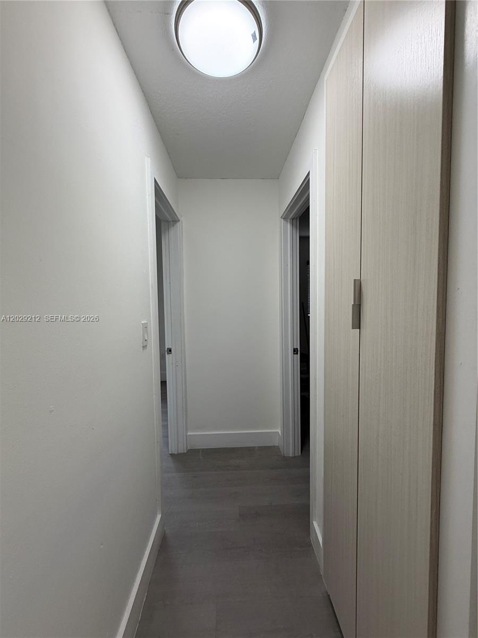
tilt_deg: -2.8
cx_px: 239
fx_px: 258
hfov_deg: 85.7
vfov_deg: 102.1
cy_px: 319
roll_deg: +0.9
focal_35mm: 14
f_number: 2.2
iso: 125
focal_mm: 2.22
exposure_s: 1/120
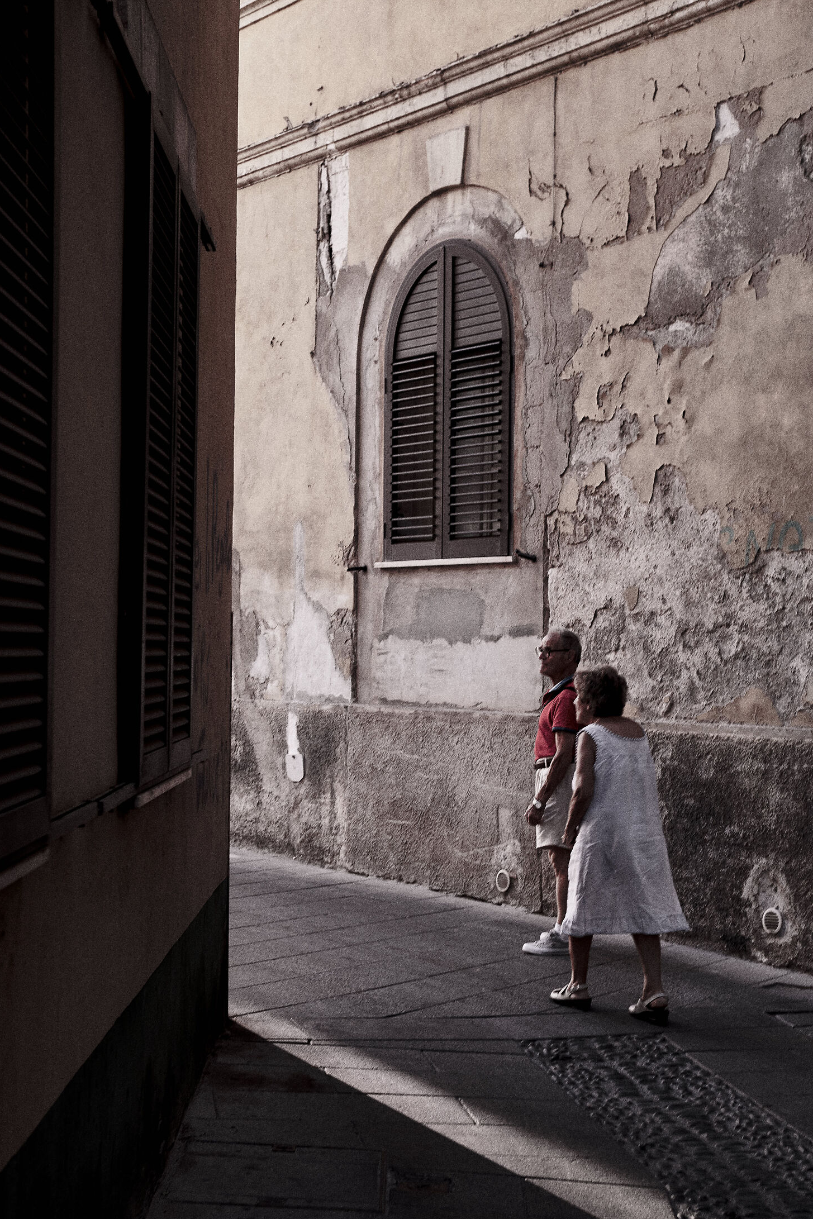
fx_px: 1863
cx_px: 396
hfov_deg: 24.6
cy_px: 664
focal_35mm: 55
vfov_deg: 36.2
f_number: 2.8
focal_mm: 33
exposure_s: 1/150
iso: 200
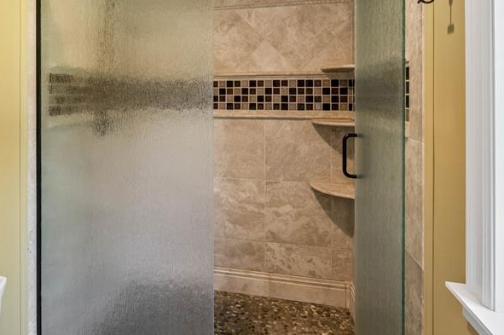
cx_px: 180
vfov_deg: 47.9
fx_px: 369
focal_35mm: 26
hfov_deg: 67.3
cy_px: 105
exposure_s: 1/5
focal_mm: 15.2
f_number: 13
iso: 400
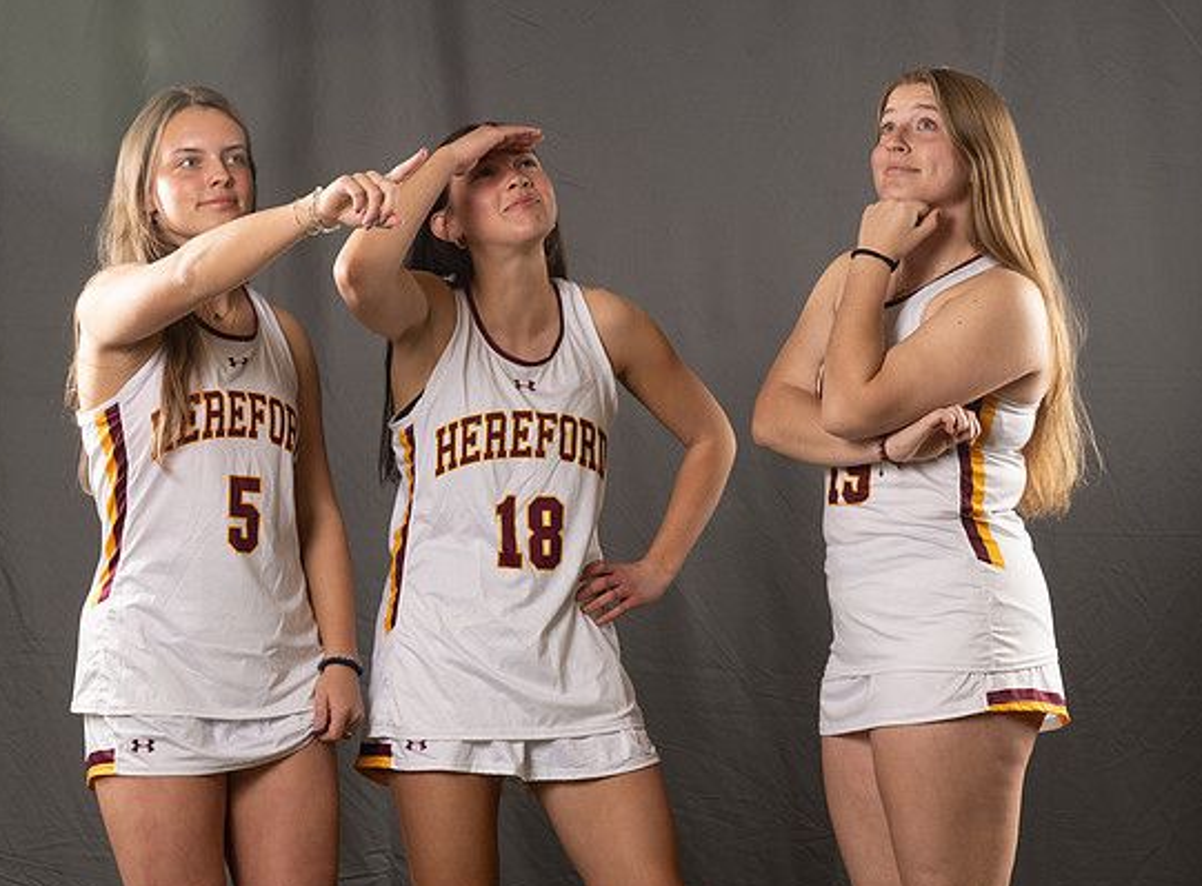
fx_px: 4729
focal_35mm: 137
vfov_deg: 10.7
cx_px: 703
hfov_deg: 14.5
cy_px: 461
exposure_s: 1/160
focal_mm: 77
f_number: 6.3
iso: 125
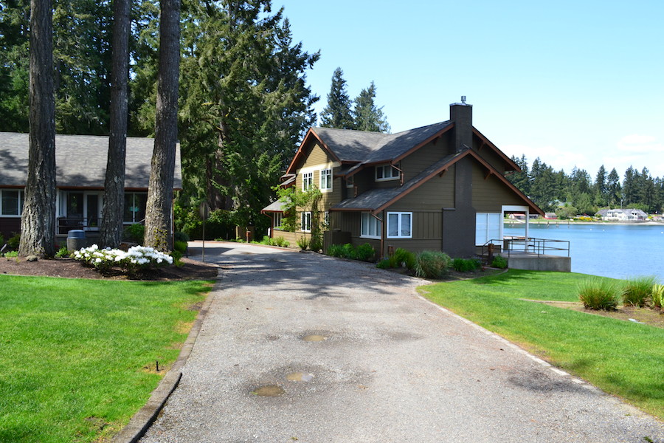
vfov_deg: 47.9
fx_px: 498
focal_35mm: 27
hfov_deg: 67.4
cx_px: 332
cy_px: 222
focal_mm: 18
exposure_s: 1/250
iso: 400
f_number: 10
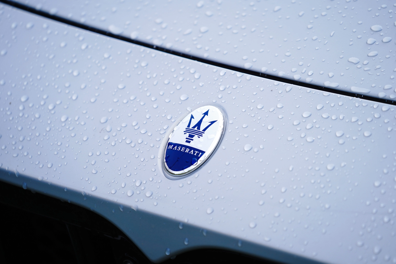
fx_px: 2200
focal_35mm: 200
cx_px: 198
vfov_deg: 6.9
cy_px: 132
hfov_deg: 10.3
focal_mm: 200
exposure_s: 1/640
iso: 125
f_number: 4
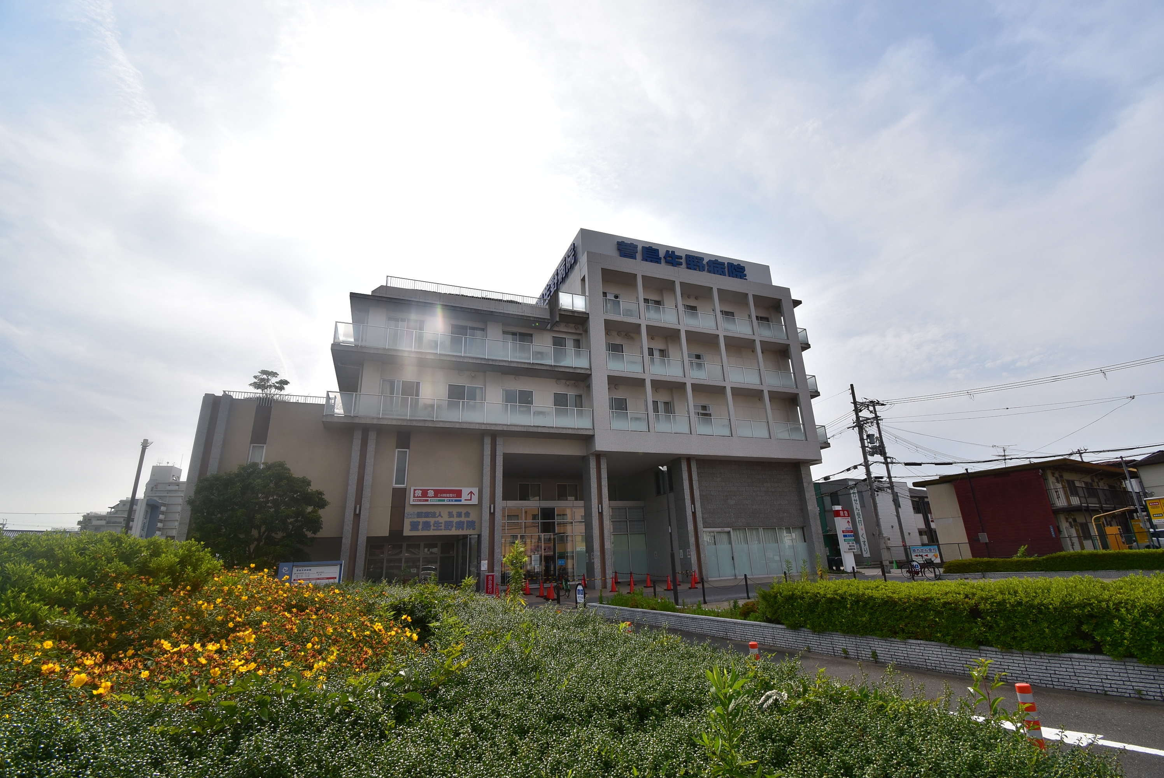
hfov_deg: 100.3
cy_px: 389
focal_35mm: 15
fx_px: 485
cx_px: 582
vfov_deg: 77.4
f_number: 11
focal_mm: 10
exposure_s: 1/500
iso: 250
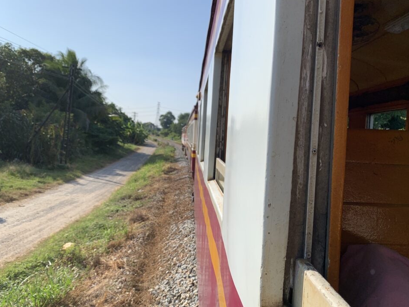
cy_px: 155
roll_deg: -4.8
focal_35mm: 28
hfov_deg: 63.4
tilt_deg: -3.6
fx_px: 331
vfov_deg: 49.7
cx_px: 201
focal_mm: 4.25
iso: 25
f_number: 1.8
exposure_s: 1/2545
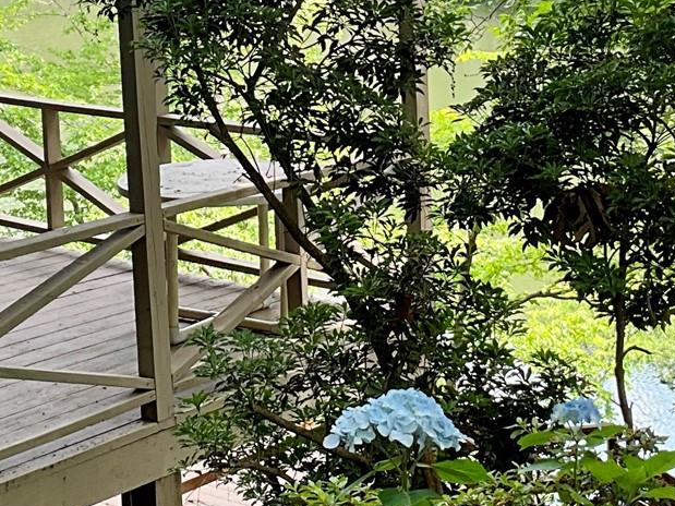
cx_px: 384
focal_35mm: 96
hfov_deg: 20.4
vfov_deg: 15.3
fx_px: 1872
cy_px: 68
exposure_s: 1/122
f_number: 1.8
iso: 25
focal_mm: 3
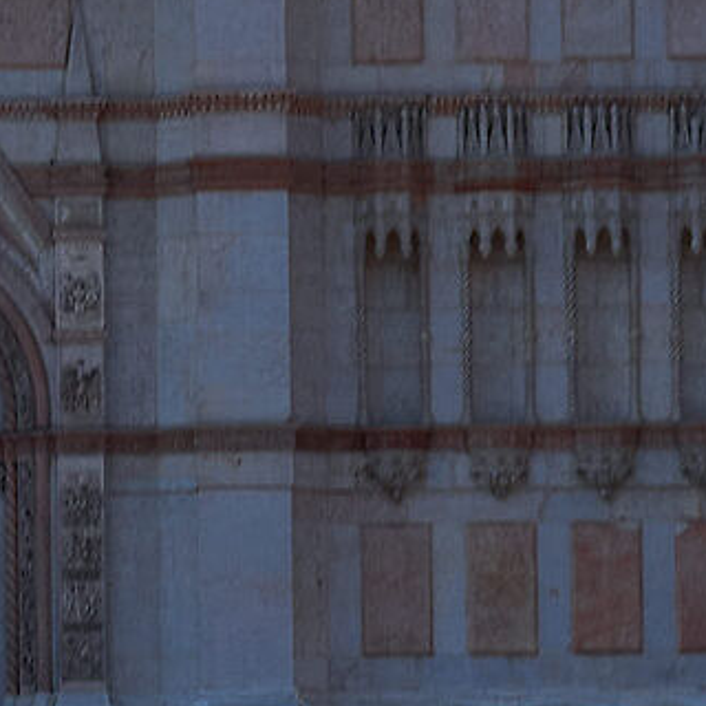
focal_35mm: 261
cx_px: -269
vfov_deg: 6.7
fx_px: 6022
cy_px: 624
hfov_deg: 6.6
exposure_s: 1/500
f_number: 9
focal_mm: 27
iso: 200
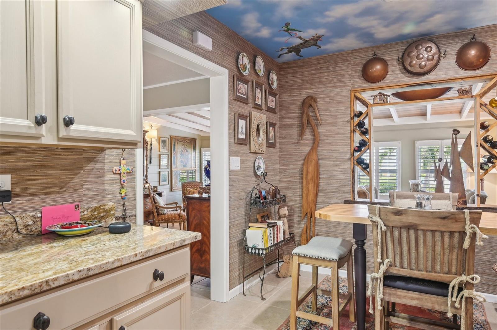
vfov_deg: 59.4
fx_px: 290
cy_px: 165
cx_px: 248
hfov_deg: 81.3
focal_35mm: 21
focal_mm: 21
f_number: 8
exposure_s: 1/4
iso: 400
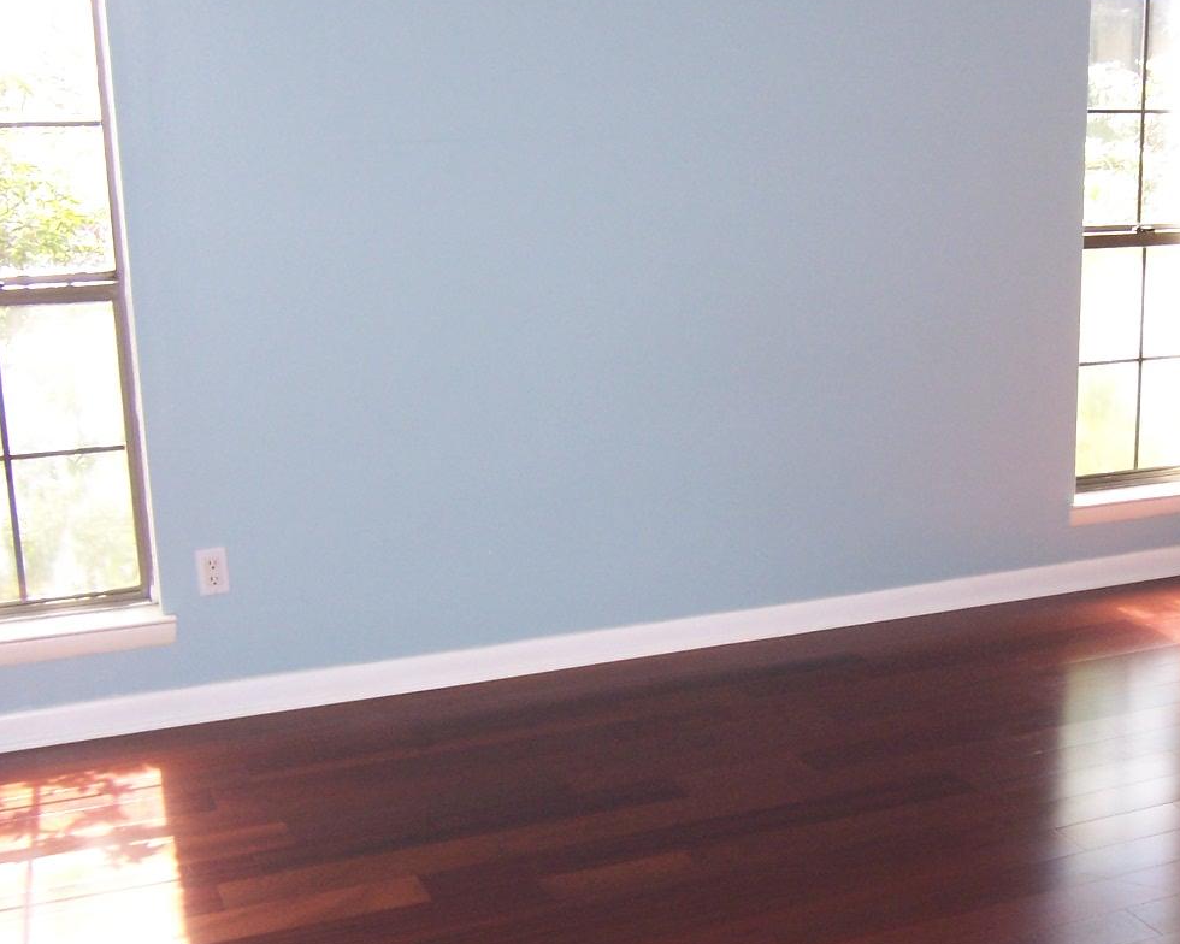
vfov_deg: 29.7
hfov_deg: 35.8
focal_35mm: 51
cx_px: 893
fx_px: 1781
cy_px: 515
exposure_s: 1/60
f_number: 2.8
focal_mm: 5.5
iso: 140
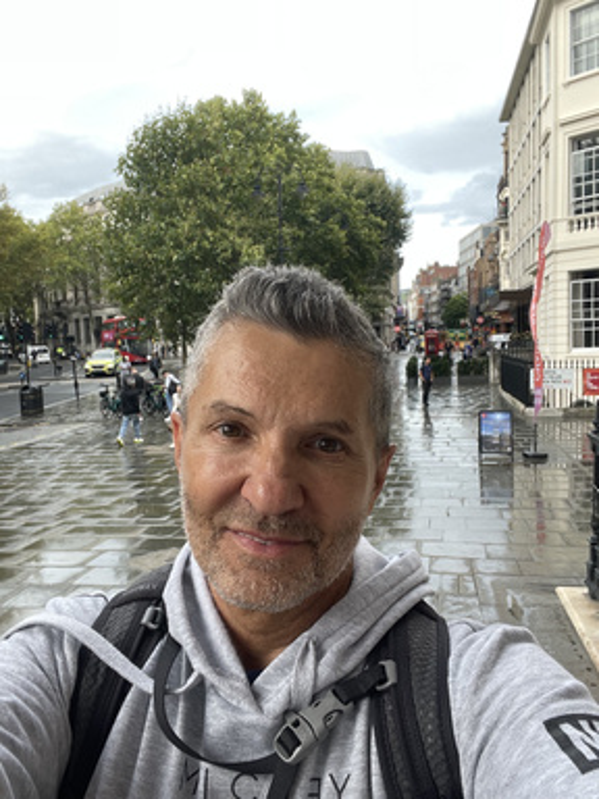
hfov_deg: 46.8
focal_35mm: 30
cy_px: 400
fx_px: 692
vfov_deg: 60.0
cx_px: 300
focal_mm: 2.71
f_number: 2.2
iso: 25
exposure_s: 1/121
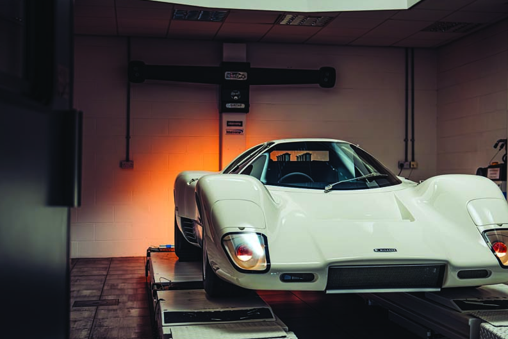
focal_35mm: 56
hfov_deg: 35.4
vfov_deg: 24.1
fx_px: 790
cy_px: 222
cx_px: 327
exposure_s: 1/80
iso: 400
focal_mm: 37
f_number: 2.8
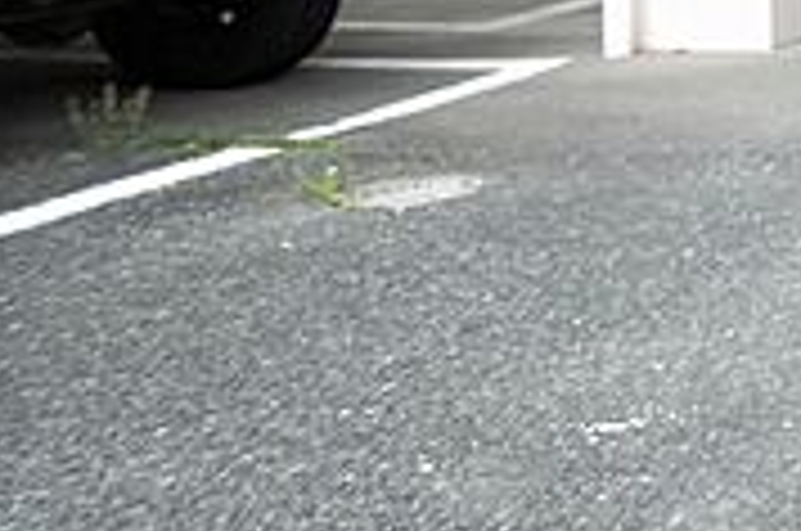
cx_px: 1418
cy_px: -198
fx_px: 1199
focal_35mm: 54
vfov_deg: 21.9
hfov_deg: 22.6
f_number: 5.6
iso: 100
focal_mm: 10
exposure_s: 1/60
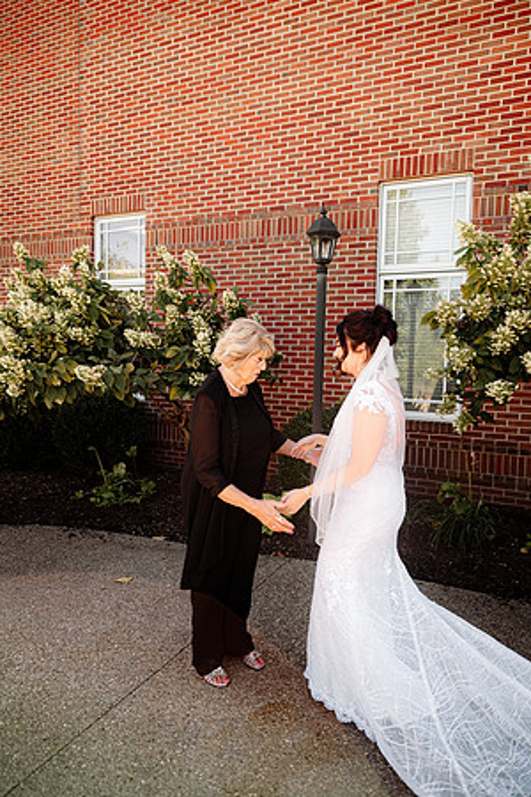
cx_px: 266
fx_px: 531
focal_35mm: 24
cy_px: 398
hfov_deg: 53.1
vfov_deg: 73.7
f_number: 2.8
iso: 250
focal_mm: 24
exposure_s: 1/640
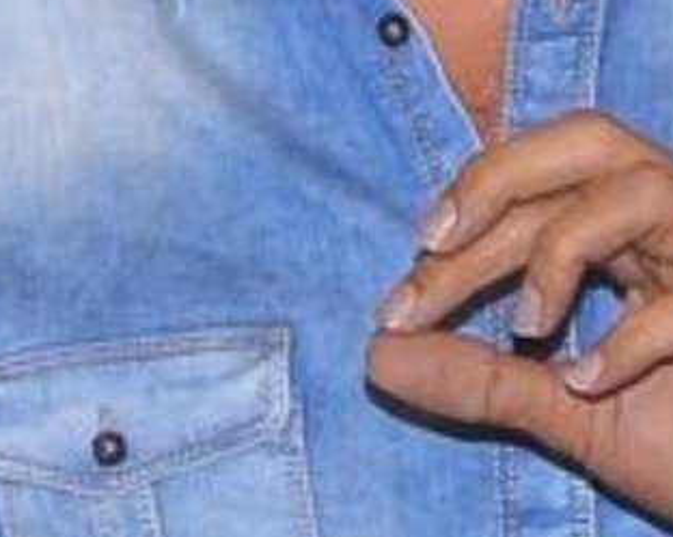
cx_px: -926
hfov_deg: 2.4
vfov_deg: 1.9
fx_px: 16258
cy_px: 47
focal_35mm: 817
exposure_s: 1/125
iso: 1100
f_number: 6.3
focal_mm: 80
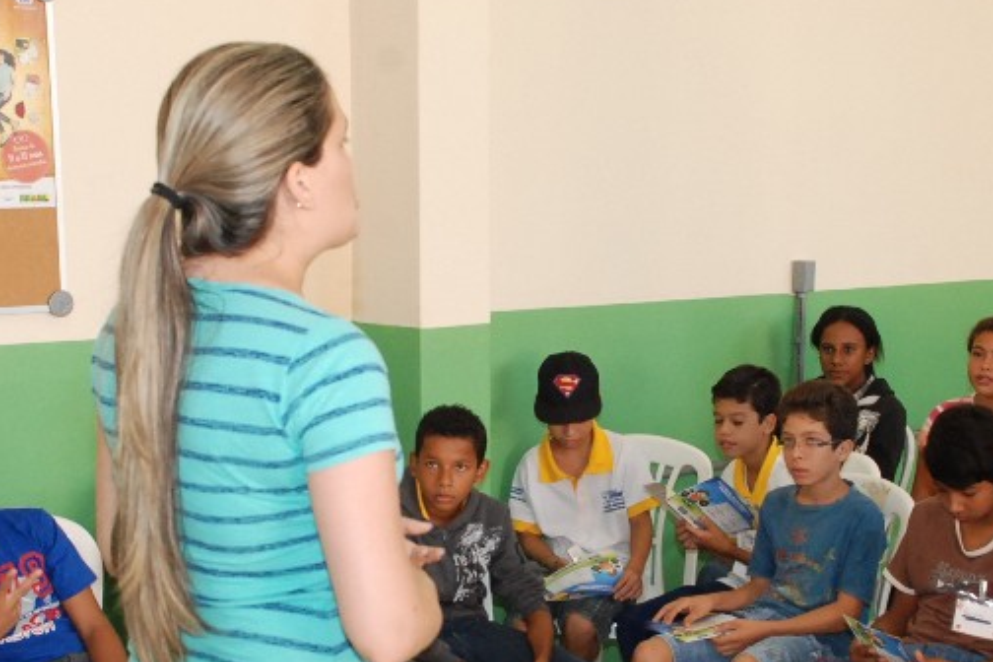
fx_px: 1710
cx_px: 565
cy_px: 439
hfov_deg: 32.3
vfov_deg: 21.8
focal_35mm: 62
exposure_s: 1/50
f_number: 5.6
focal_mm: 26
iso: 1250
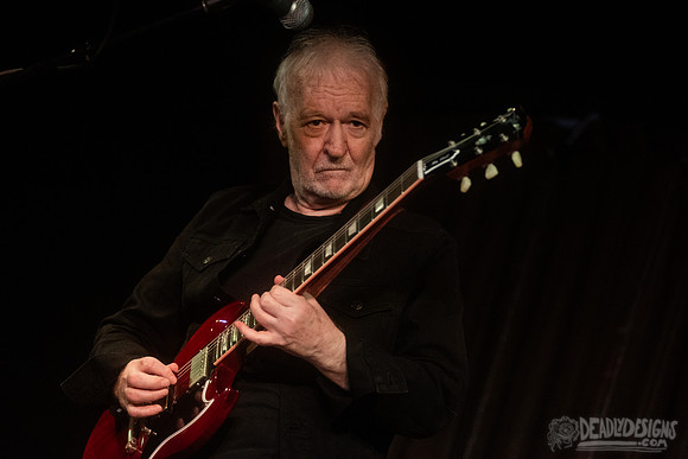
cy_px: 206
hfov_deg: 19.5
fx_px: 2002
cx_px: 379
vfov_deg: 13.1
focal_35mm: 105
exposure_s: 1/200
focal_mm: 95
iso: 2500
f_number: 3.2
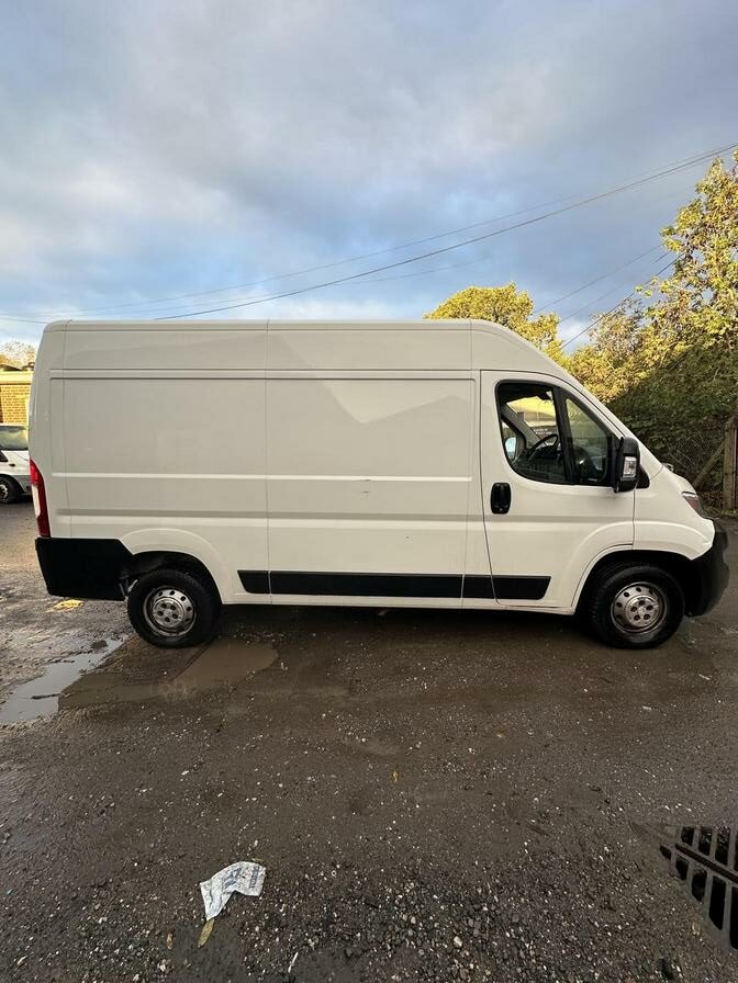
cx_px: 369
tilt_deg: -5.9
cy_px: 492
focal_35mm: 14
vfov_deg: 102.1
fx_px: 398
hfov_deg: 85.7
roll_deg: +0.8
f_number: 2.2
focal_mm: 2.22
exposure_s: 1/128
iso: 40
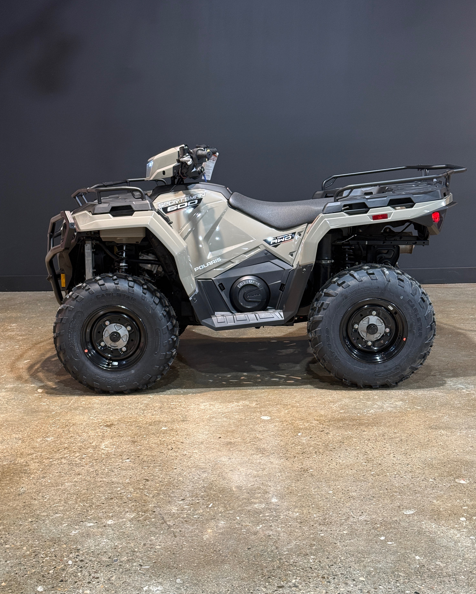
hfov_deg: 29.7
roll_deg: +0.7
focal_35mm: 51
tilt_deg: -10.4
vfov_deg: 36.6
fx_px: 898
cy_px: 317
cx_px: 236
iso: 125
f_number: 1.78
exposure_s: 1/60
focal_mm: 6.76
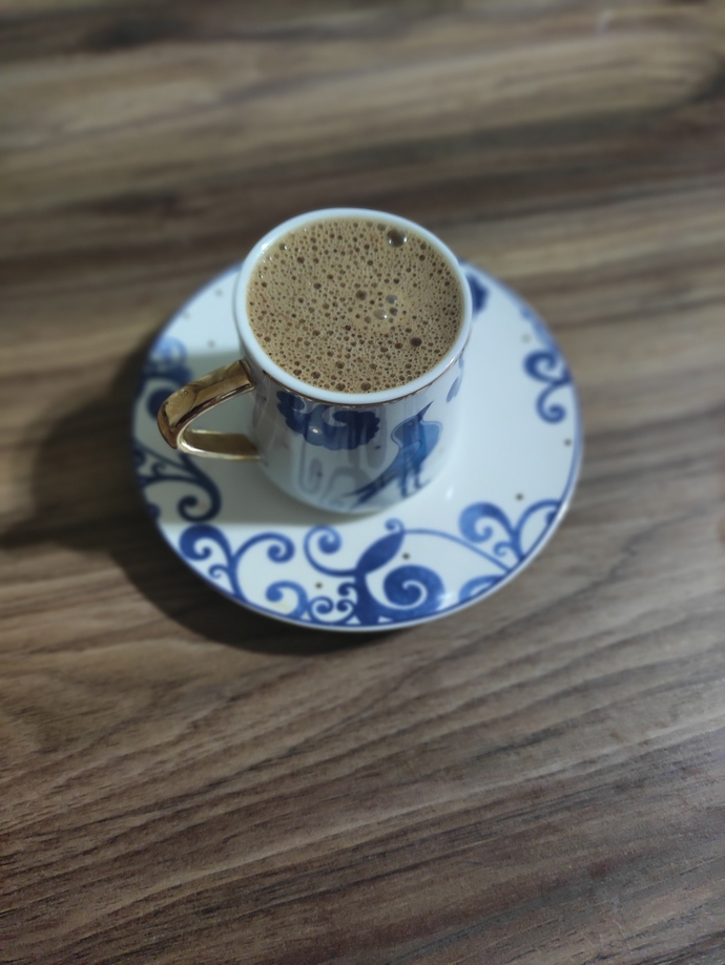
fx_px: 698
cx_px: 362
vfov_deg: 69.4
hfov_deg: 54.9
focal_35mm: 25
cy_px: 482
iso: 2391
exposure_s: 1/33
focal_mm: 5.43
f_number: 1.89
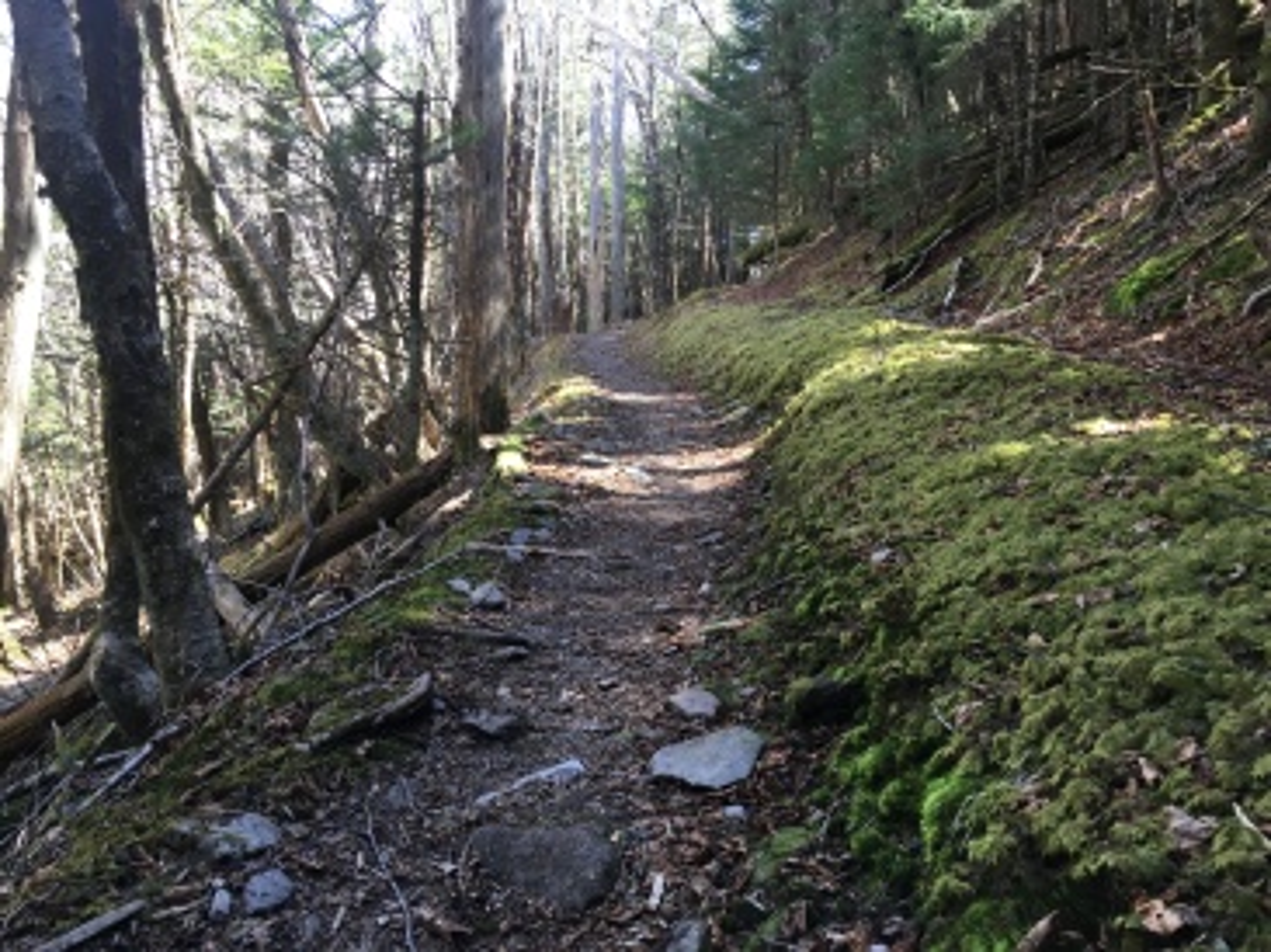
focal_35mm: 29
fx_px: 1064
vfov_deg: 48.2
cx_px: 636
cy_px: 476
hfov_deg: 61.7
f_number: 2.2
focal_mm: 4.15
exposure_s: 1/40
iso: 25
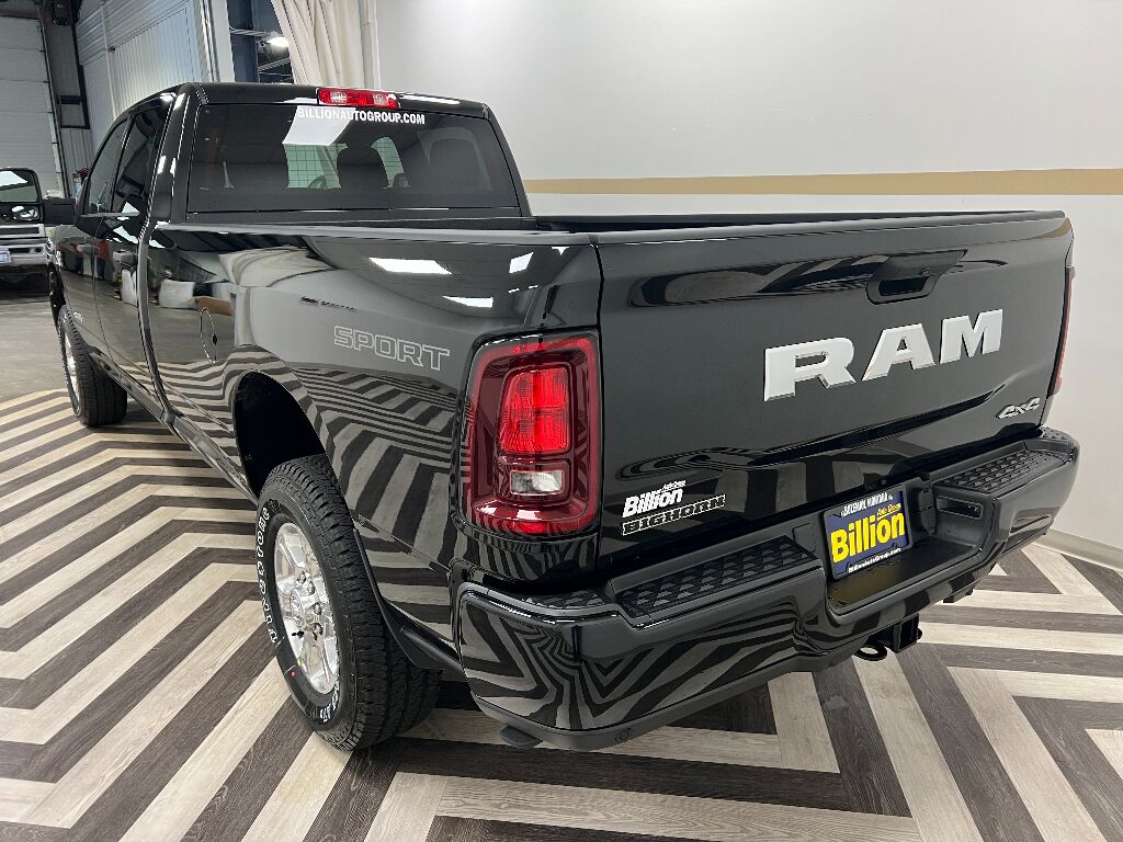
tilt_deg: -15.8
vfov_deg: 53.1
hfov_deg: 67.3
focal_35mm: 26
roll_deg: +0.5
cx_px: 562
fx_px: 843
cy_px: 421
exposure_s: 1/60
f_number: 1.5
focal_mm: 5.7
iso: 125
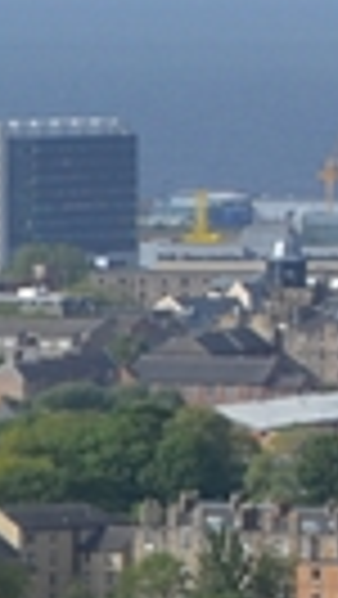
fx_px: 11072
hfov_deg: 1.7
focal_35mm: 696
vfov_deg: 3.1
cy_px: 103
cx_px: 1891
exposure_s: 1/250
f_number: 8
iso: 100
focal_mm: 55
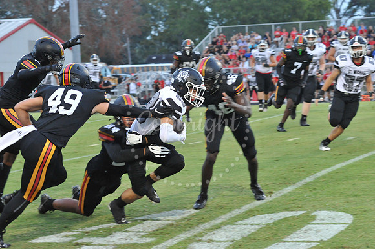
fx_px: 1166
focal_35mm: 112
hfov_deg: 18.3
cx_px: 188
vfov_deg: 12.2
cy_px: 124
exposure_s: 1/250
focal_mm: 112
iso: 4000
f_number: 5.6
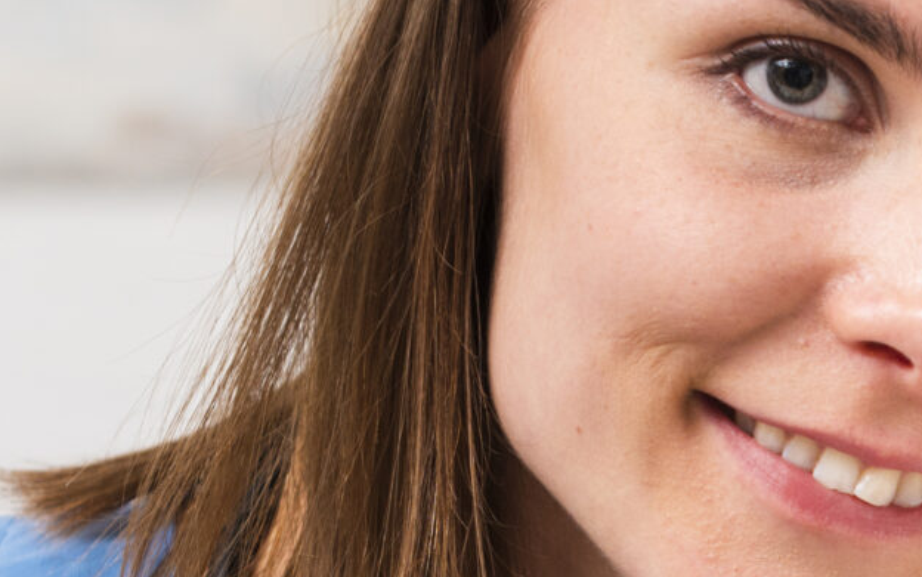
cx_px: 1275
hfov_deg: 9.8
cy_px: 695
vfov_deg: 6.2
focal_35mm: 209
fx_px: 5252
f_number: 4
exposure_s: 1/160
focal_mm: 50
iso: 320
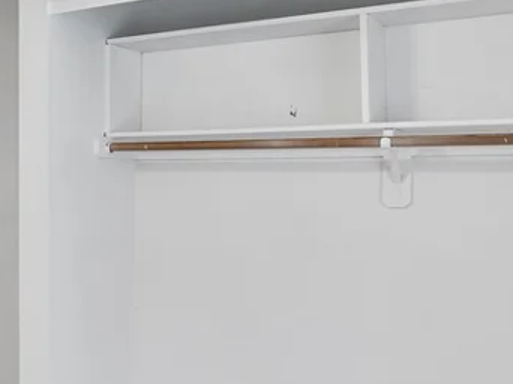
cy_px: 149
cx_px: -90
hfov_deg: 32.7
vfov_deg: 29.5
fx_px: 726
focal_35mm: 49
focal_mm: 17
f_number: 8
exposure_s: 1/13
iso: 800
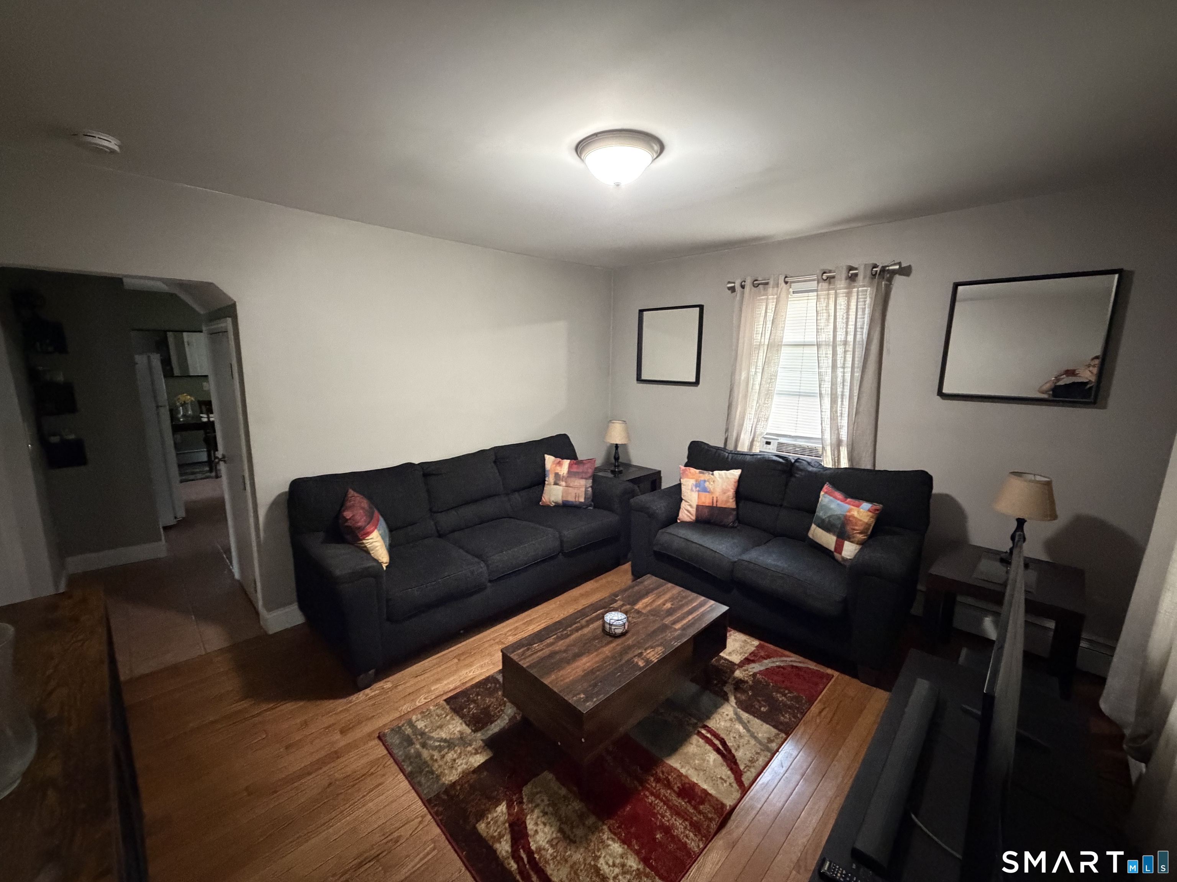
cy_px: 441
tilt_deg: -9.7
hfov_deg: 102.1
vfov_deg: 85.7
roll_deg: -0.1
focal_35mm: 14
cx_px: 588
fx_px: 476
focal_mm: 2.22
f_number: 2.2
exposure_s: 1/40
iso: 1250
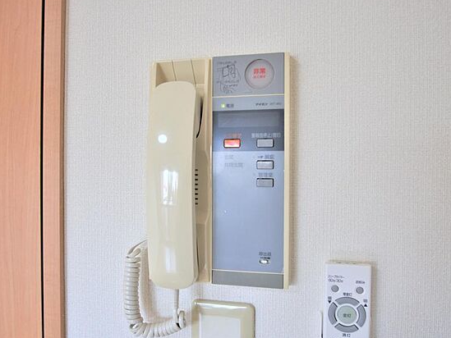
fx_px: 372
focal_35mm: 29
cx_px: 219
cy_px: 167
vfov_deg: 48.9
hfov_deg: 62.4
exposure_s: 1/30
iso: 200
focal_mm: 17
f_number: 4
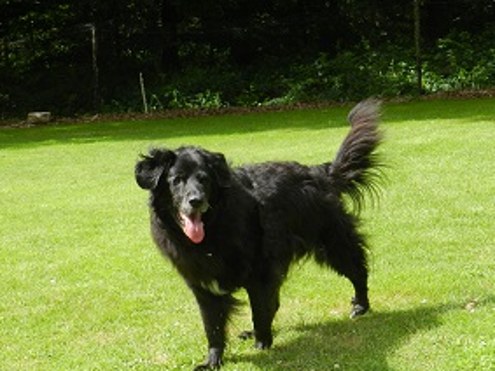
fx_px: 1072
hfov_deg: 26.0
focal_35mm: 75
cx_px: 264
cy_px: 208
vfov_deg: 19.6
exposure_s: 1/500
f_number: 4.4
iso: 160
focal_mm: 9.4
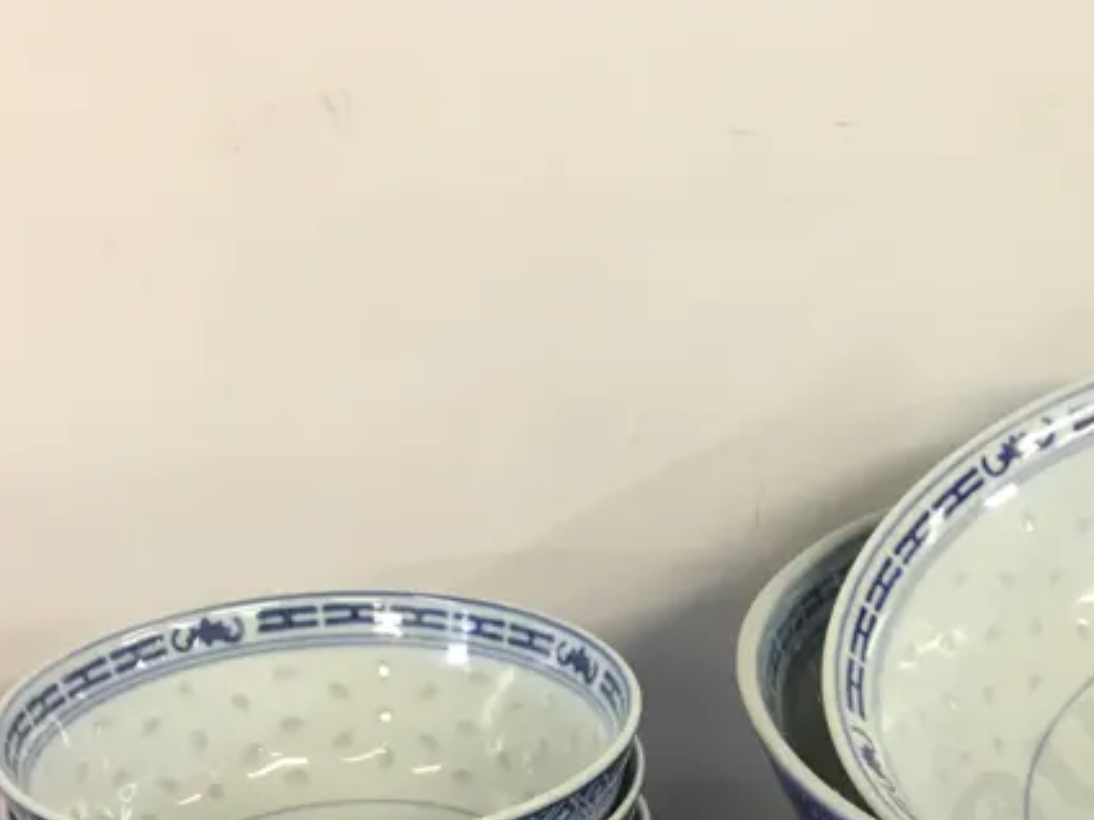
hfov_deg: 27.2
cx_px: 895
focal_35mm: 70
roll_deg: -1.2
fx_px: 2212
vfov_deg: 20.1
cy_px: 897
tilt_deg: -28.0
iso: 40
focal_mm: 4.15
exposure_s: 1/17
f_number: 2.2
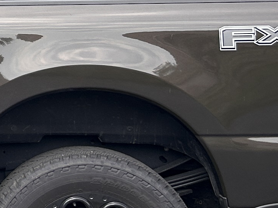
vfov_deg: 10.1
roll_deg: +1.1
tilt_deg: +0.2
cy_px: -42
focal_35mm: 144
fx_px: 1156
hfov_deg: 12.2
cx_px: -265
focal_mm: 5.7
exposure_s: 1/1575
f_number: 1.5
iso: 50
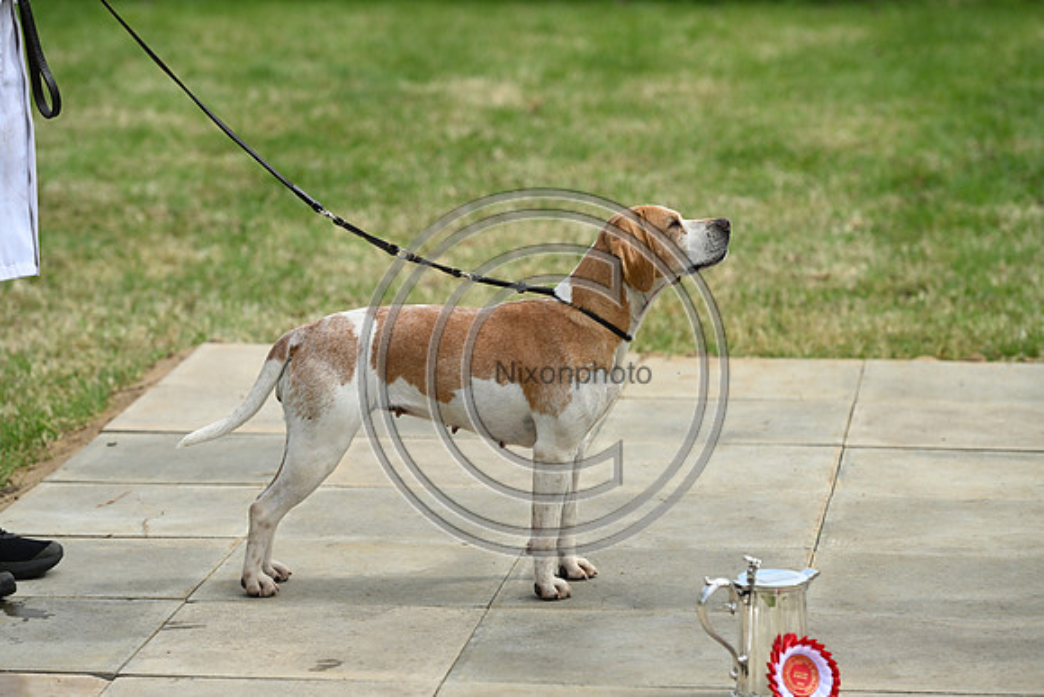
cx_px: 522
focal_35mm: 135
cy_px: 348
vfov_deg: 10.2
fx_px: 3916
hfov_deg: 15.2
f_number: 4.5
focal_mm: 135
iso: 140
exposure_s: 1/1000
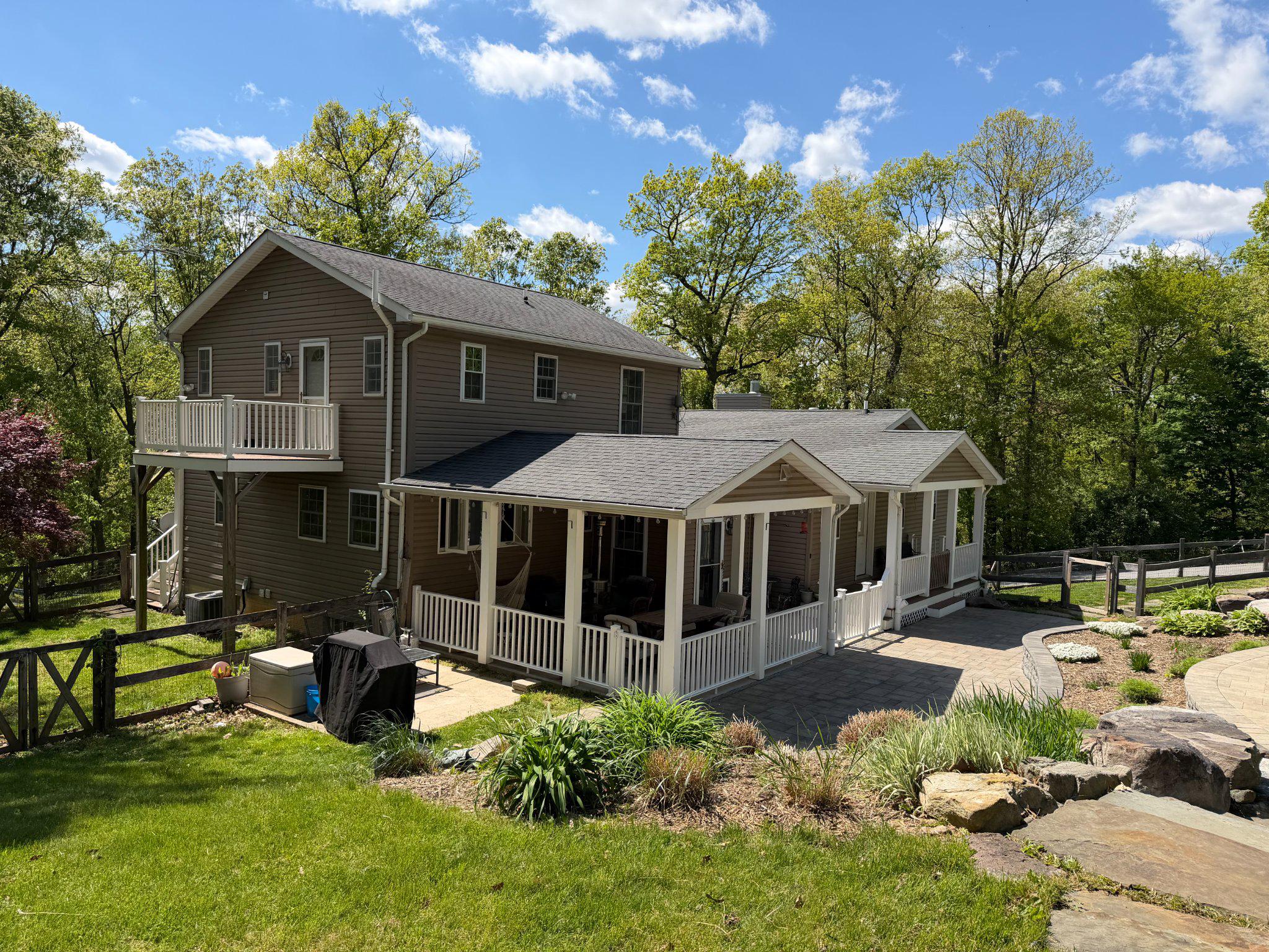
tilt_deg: -2.8
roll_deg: -1.5
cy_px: 476
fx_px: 880
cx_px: 634
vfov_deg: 56.8
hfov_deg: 71.6
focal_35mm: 24
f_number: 1.78
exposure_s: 1/3425
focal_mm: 6.76
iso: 80
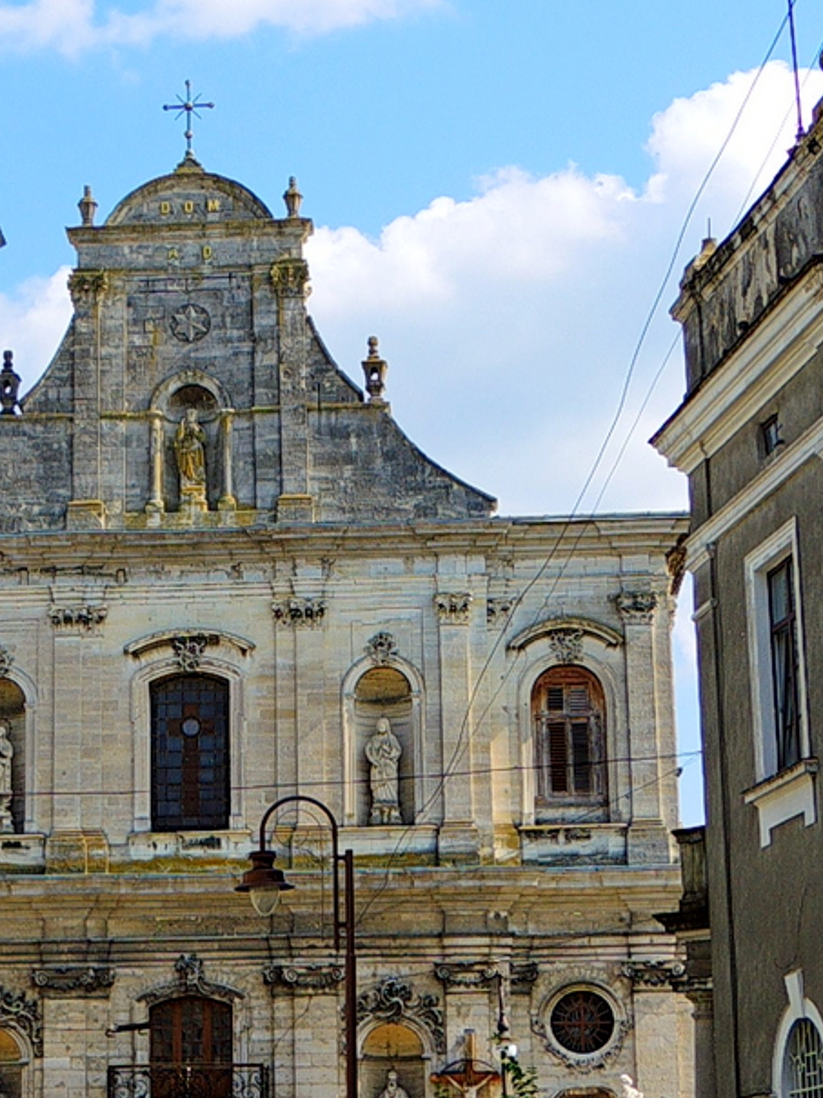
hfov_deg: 17.7
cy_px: 617
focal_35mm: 83
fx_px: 2631
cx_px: 214
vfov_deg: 23.5
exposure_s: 1/800
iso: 100
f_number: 3.5
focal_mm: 8.3
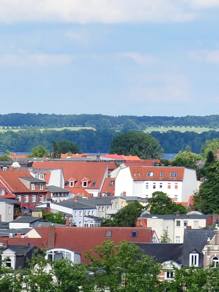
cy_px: 339
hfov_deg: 4.1
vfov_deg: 5.5
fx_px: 3045
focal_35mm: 361
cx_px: -162
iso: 200
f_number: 9
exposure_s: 1/320
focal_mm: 50
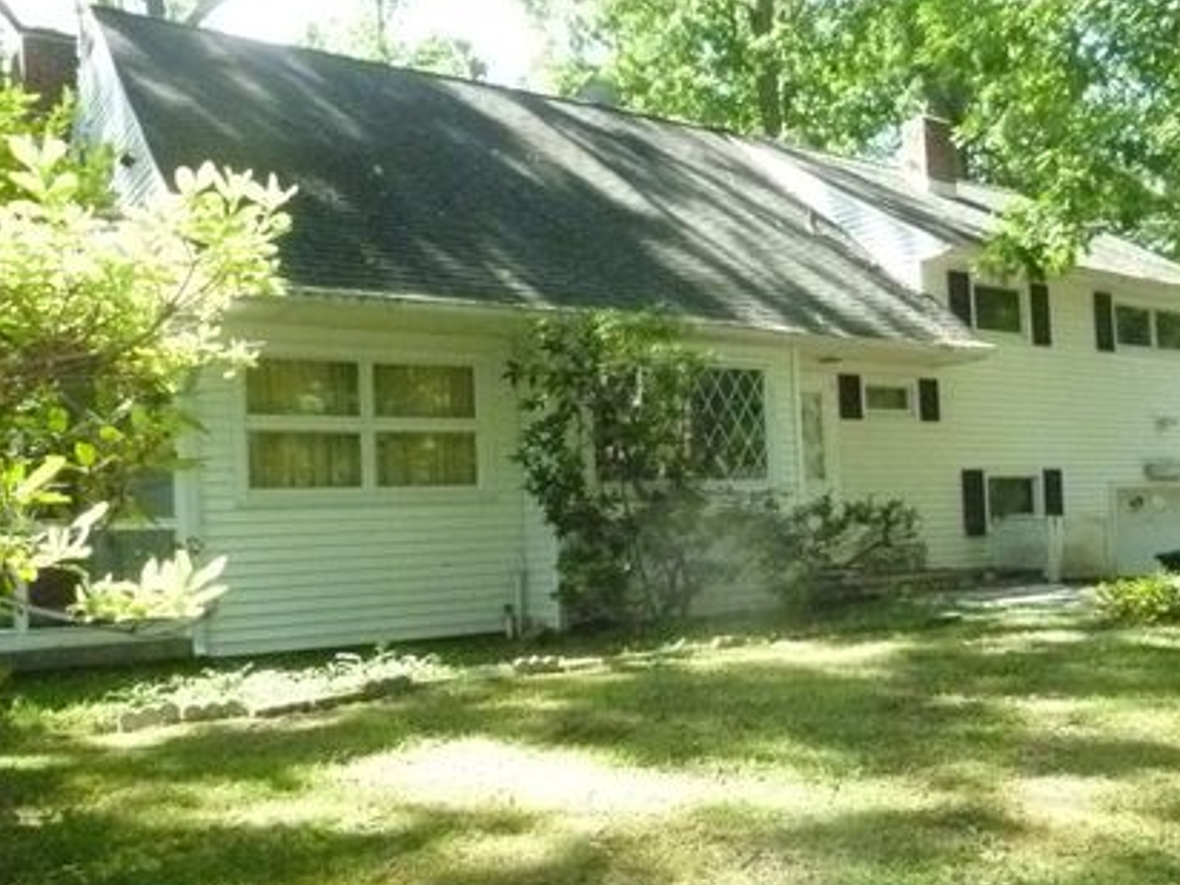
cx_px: 710
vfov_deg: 41.7
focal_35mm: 34
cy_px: 500
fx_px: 1159
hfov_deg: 53.6
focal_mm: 5
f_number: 3.3
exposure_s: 1/1000
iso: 1600
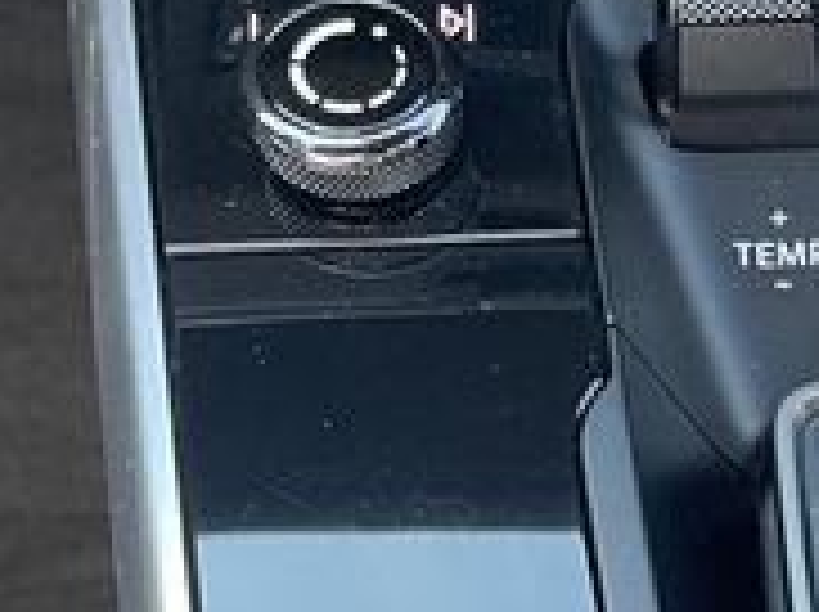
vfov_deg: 12.3
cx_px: 932
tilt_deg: -55.0
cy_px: 1120
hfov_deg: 17.2
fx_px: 2599
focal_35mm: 110
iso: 125
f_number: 1.6
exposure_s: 1/83
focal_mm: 4.2
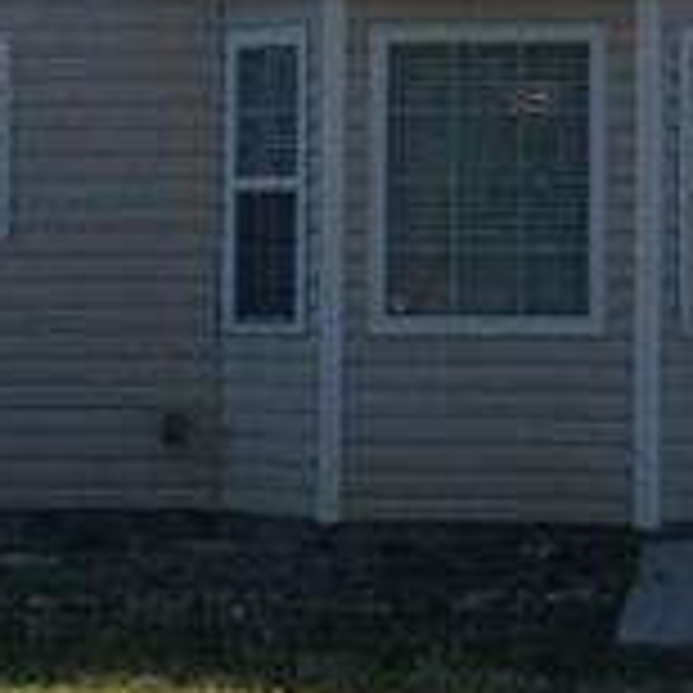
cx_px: 518
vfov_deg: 8.9
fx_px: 4394
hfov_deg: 9.0
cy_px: -63
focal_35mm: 194
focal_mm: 3.3
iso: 25
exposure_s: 1/666
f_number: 2.4
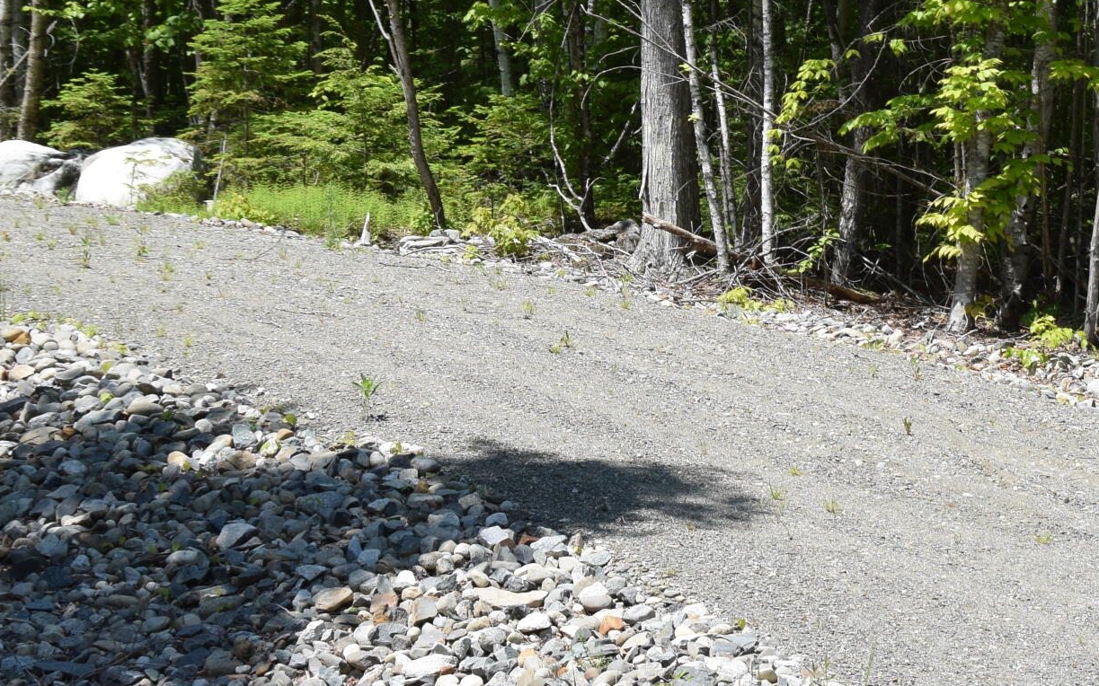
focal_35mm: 101
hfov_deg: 20.3
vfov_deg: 12.9
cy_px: 153
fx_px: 3032
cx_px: 921
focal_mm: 27
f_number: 9
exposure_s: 1/320
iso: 200
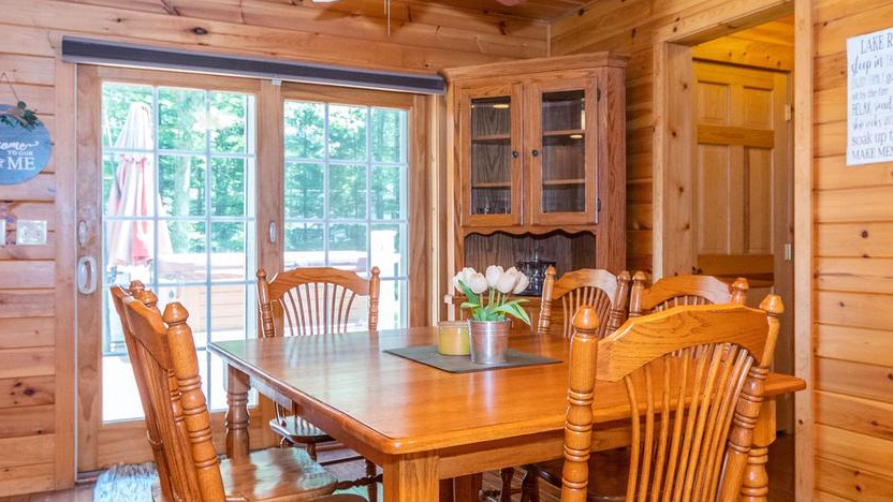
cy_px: 318
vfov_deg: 39.9
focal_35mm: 29
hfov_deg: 65.5
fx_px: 687
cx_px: 529
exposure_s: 1/60
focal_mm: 11
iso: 800
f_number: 4
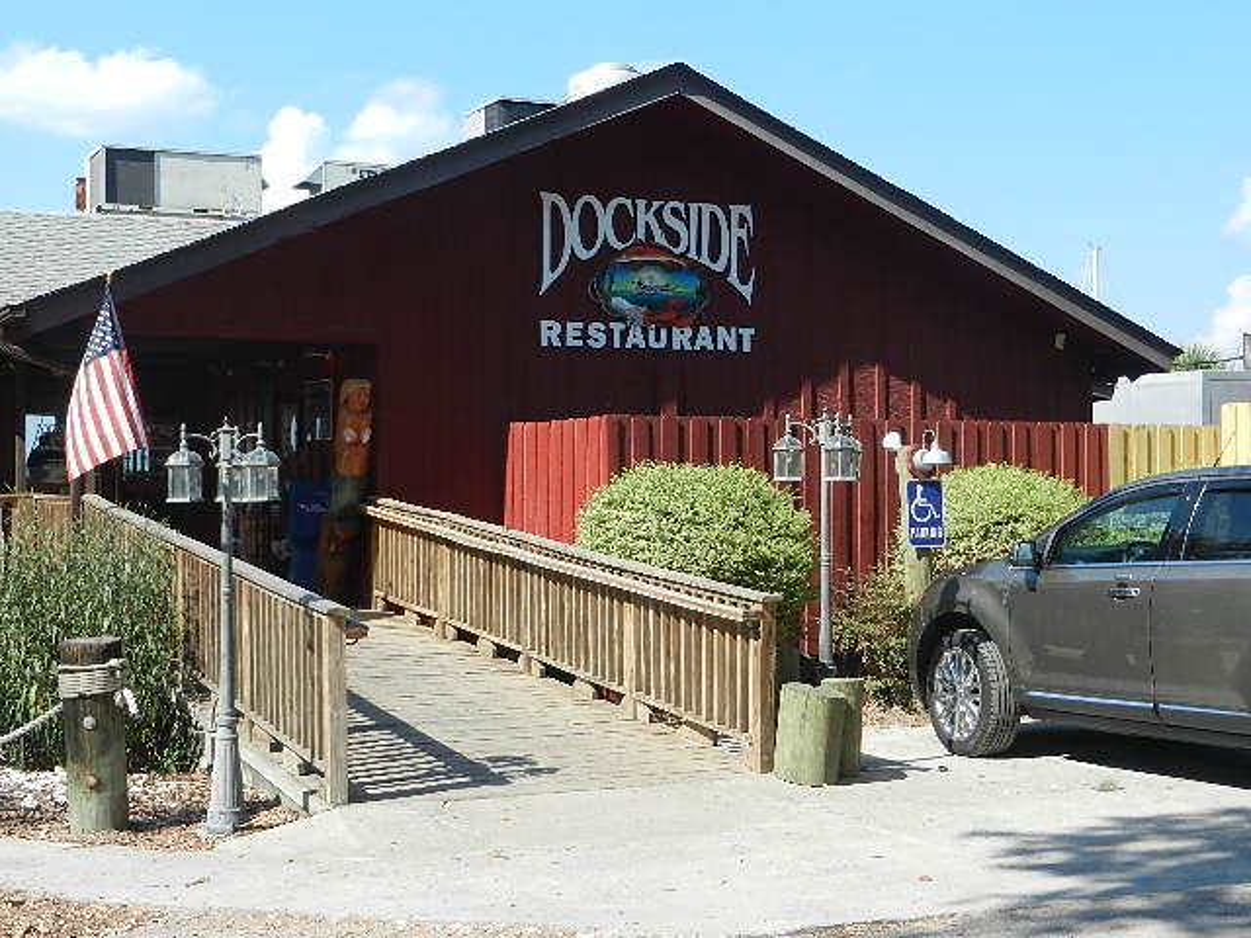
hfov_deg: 36.2
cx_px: 626
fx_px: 1915
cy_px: 469
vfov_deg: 27.5
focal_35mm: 53
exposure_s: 1/640
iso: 160
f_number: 4.4
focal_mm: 9.4
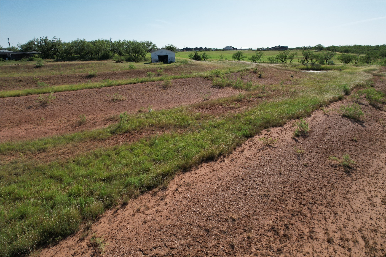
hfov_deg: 78.6
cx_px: 193
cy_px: 128
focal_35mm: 22
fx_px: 236
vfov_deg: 57.2
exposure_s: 1/3200
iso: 200
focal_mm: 8.38
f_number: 2.8
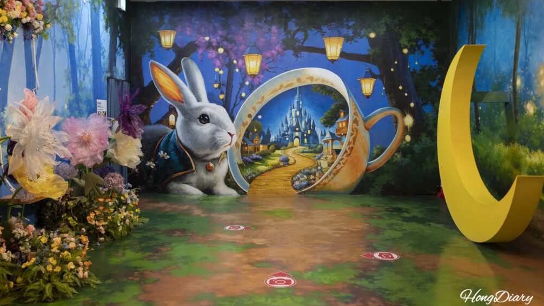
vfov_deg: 36.6
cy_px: 130
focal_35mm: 32
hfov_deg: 61.0
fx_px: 462
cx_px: 274
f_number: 4.5
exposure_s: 1/160
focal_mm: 30
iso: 2000
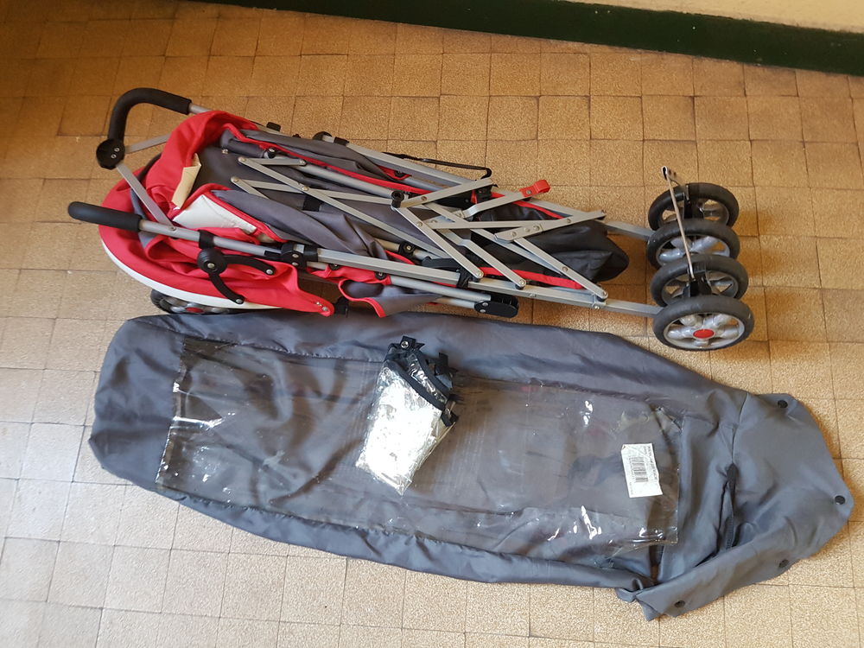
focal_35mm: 26
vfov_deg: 53.1
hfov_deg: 67.3
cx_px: 432
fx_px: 649
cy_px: 324
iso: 200
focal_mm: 4.2
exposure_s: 1/17
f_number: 1.7
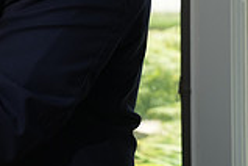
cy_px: -73
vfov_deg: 7.0
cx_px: -147
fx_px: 1329
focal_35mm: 193
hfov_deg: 10.2
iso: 250
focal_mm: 53
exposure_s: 1/200
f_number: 4
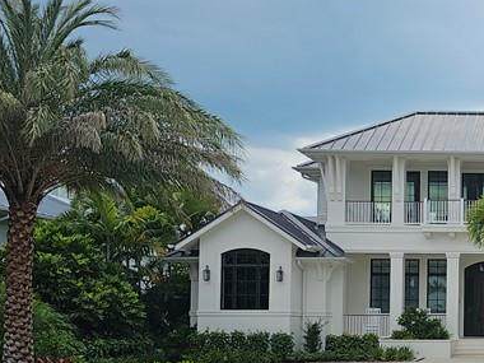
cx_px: 608
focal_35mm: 62
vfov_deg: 23.4
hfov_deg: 26.9
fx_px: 867
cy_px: 283
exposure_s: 1/1081
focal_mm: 6.3
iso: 10
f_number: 1.7
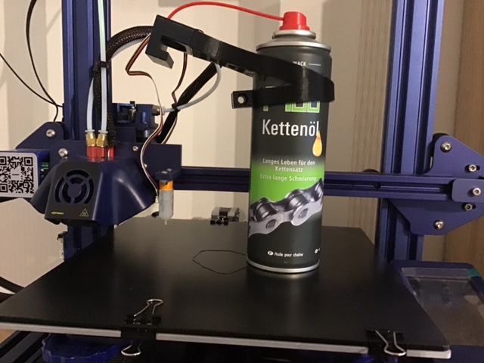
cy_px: 182
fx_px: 433
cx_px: 242
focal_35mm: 31
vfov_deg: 45.4
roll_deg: -0.8
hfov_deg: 58.4
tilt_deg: -9.5
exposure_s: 1/17
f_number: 2.4
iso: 500
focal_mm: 3.3
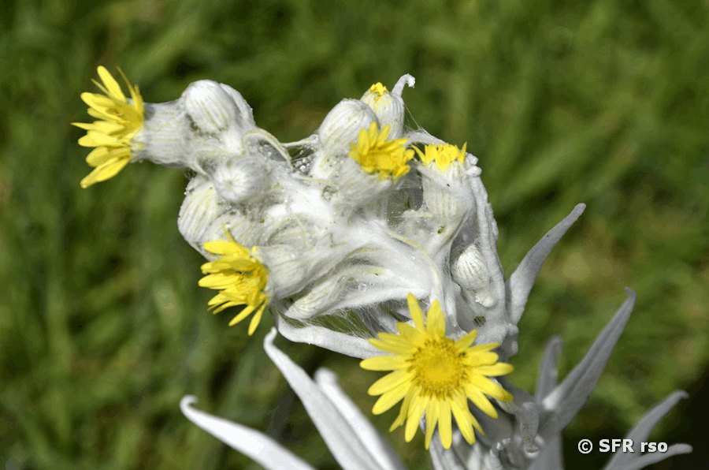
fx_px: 3095
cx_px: 354
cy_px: 235
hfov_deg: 13.1
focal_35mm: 158
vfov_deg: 8.7
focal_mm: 105
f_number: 10
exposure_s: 1/1600
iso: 200
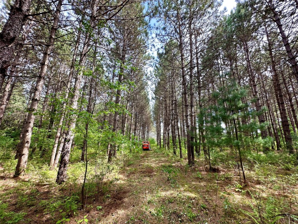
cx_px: 149
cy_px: 112
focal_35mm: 14
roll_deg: -0.5
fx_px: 121
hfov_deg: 102.1
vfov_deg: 85.7
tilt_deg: +15.1
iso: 40
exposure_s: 1/179
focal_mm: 2.22
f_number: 2.2
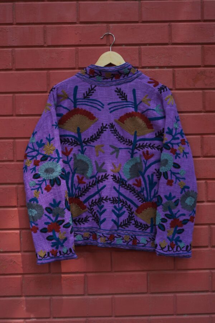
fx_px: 448
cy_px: 162
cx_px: 108
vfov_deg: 39.6
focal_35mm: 50
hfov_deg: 27.0
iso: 500
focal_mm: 50
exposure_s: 1/160
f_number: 7.1
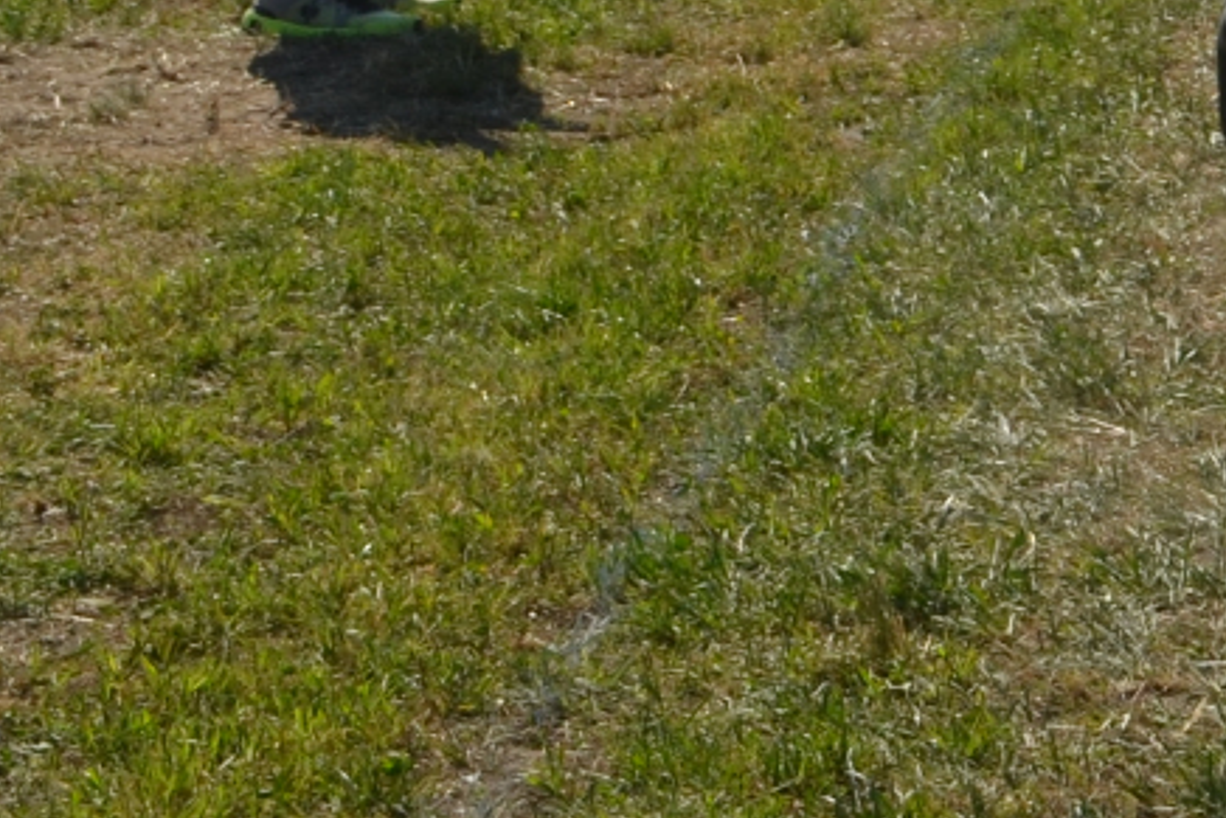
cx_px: 2511
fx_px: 6234
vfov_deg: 7.2
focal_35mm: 183
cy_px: -918
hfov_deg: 10.3
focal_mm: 26
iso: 100
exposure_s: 1/200
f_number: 10
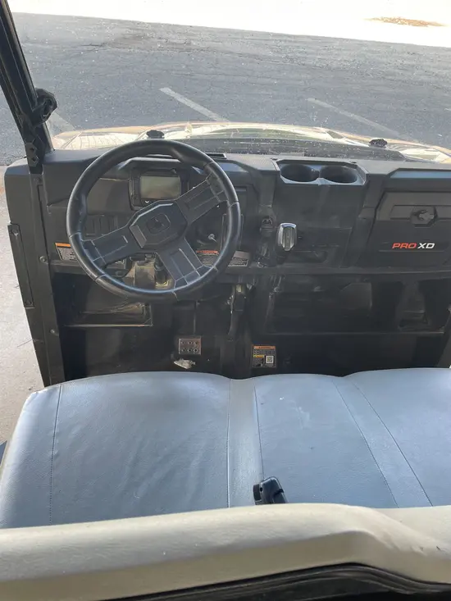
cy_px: 300
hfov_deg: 53.1
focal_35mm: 26
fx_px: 452
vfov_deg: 67.3
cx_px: 226
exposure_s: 1/125
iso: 32
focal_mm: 4.2
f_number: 1.6
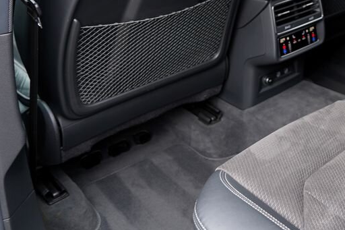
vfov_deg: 26.8
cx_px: 301
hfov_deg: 38.7
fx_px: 460
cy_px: 9
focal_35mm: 48
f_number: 3.5
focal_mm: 24
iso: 100
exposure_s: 1/50
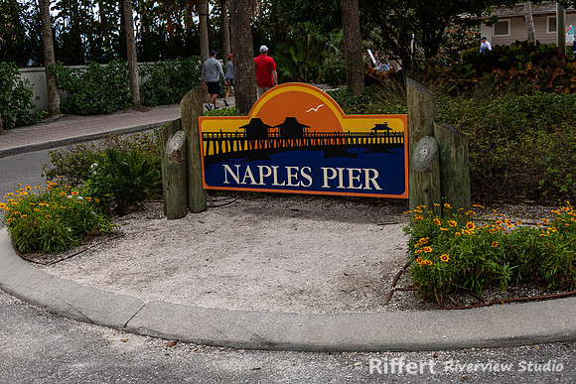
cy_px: 192
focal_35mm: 45
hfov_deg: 43.6
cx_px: 288
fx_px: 720
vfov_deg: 29.9
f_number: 8
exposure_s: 1/160
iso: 90
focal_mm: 45
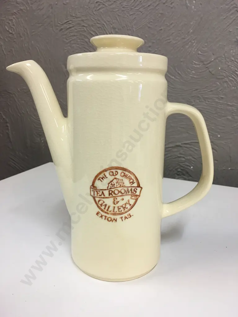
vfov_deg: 61.7
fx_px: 266
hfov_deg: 48.2
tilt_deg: -12.4
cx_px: 119
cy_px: 158
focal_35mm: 29
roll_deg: -1.2
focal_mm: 4.15
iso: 40
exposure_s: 1/33
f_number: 2.2
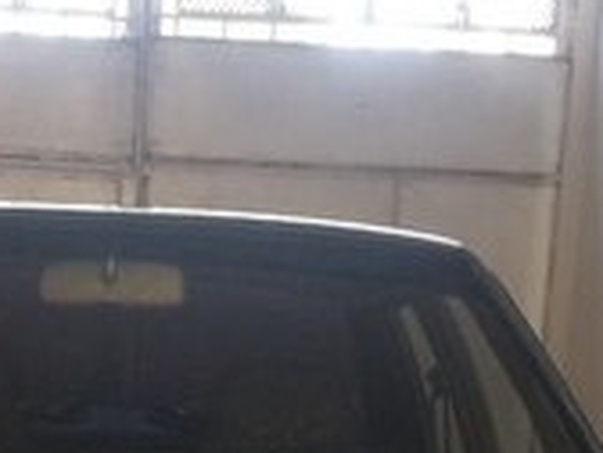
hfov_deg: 17.1
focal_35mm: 114
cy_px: 753
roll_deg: +0.0
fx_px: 1986
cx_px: 104
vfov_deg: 12.2
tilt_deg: -12.6
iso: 80
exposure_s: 1/33
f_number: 2.2
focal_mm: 4.15
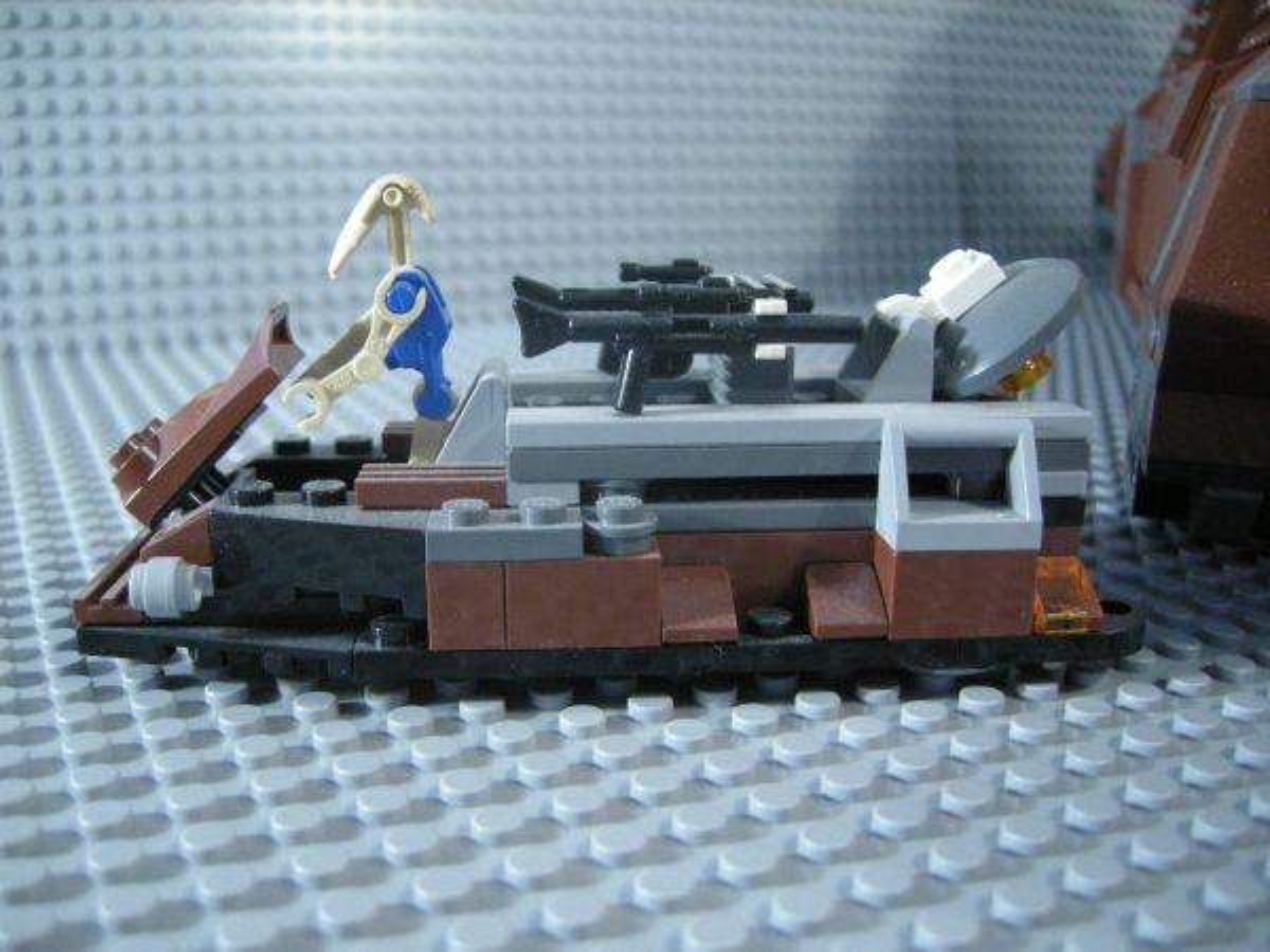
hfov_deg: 51.4
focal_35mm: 36
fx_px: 1321
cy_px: 476
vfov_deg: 39.7
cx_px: 635
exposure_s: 1/26
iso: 400
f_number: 2.7
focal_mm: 7.5
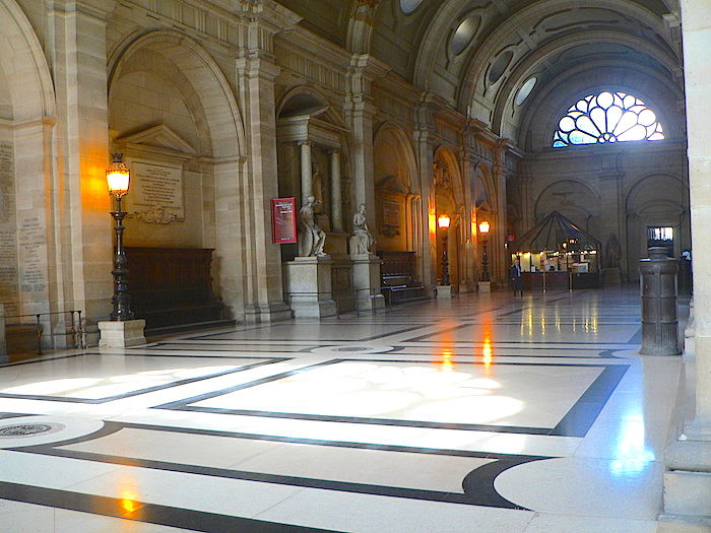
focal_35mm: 36
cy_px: 266
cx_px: 356
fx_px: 739
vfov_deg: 39.7
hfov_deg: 51.4
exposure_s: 1/30
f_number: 2.8
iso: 150
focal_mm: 6
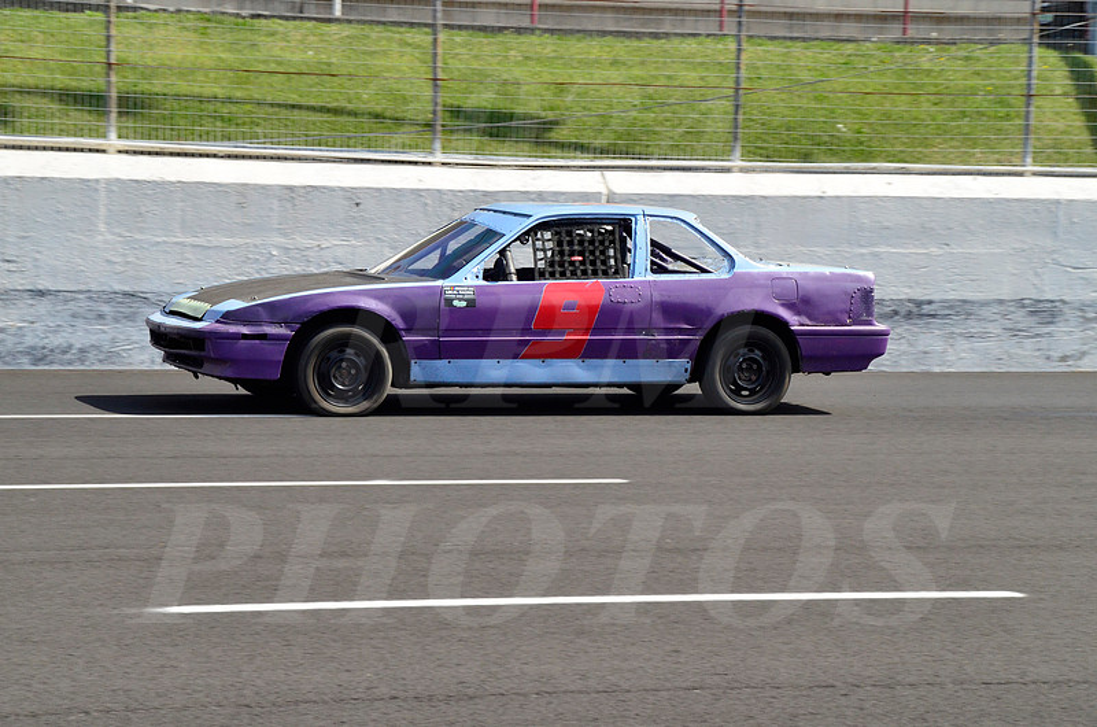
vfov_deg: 13.0
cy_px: 364
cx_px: 548
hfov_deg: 19.5
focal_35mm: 105
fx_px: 3193
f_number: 11
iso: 1000
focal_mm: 70
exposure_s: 1/800
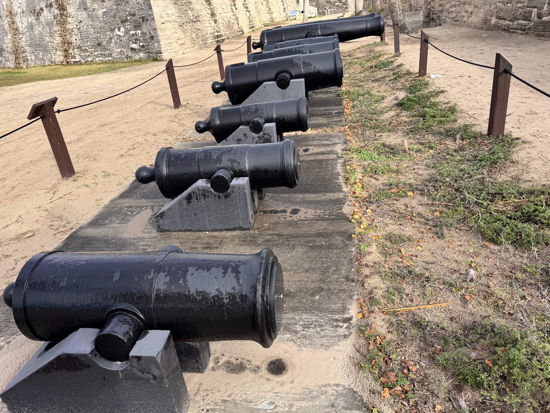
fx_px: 397
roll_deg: +6.7
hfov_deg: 69.4
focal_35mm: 25
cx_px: 264
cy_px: 211
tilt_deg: -26.4
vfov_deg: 54.9
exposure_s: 1/1560
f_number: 1.78
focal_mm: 6.76
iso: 80
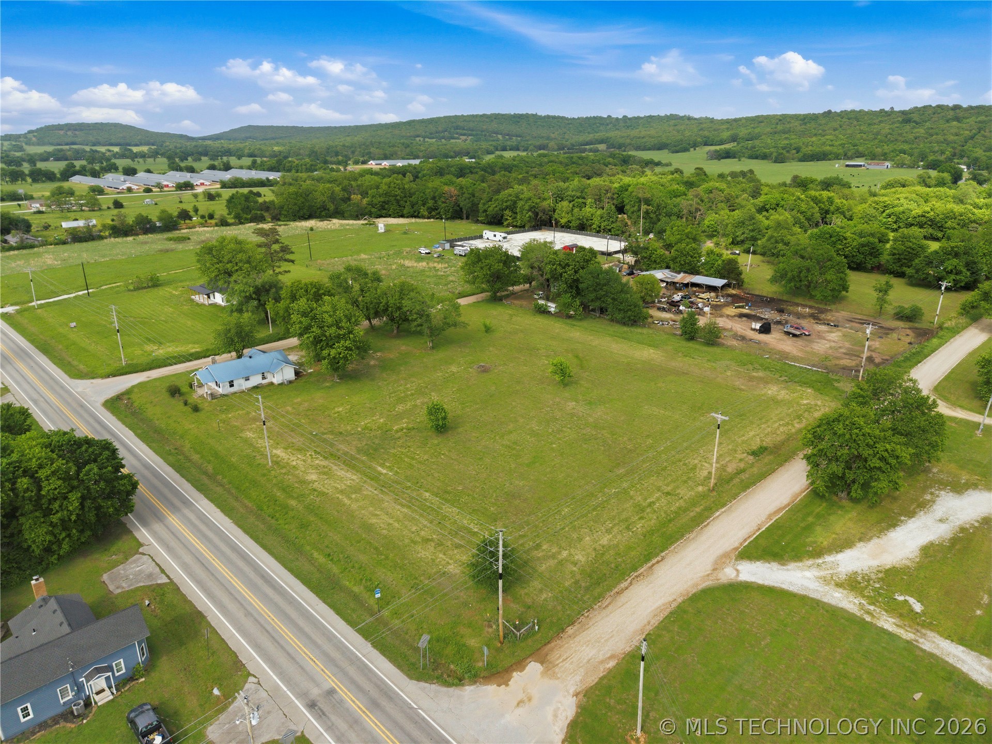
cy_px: 372
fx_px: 688
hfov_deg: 71.6
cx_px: 496
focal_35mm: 24
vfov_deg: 56.8
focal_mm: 8.7
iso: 170
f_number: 1.8
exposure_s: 1/3000
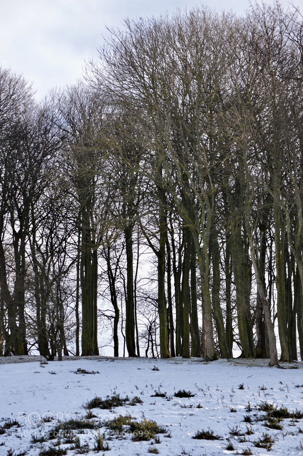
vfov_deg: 13.1
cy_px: 228
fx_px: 1992
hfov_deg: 8.7
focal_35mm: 158
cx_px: 152
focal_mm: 105
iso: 100
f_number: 6.3
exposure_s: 1/160
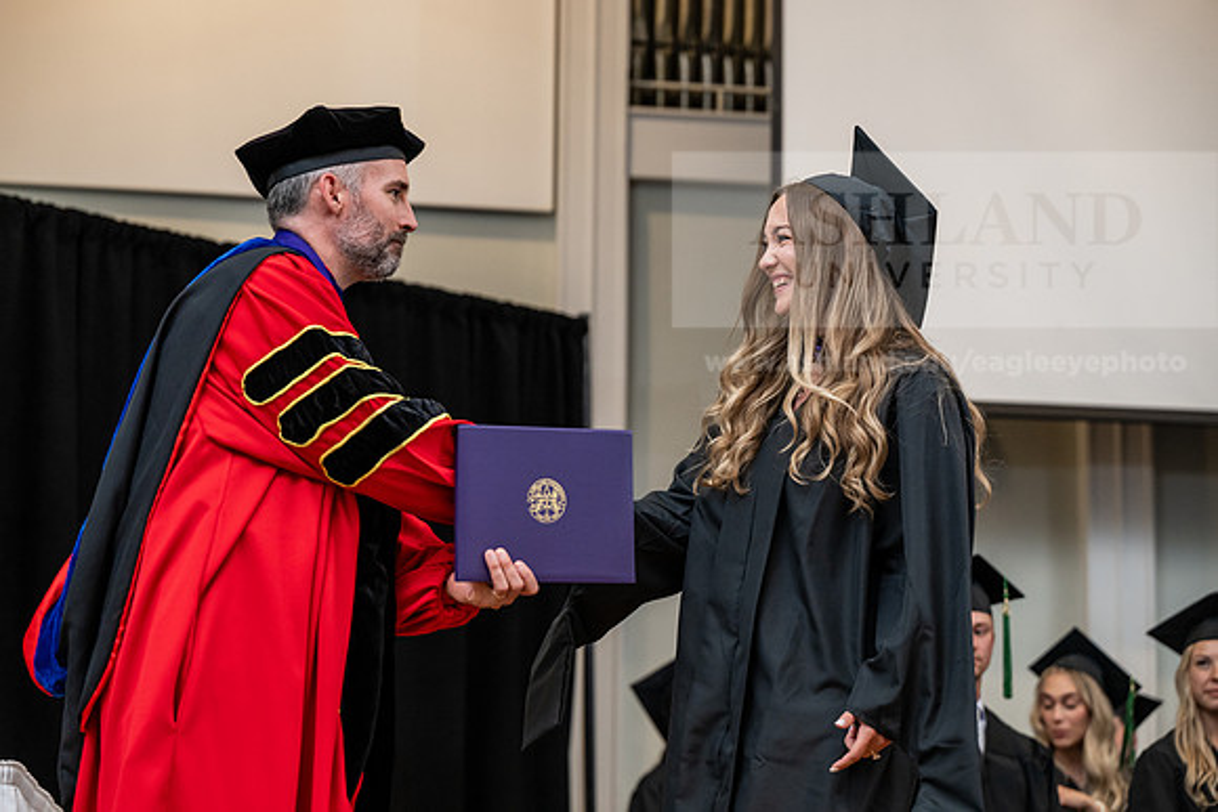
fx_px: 3046
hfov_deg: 22.6
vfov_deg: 15.2
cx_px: 609
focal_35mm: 90
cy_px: 406
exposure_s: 1/200
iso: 1600
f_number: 3.5
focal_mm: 90
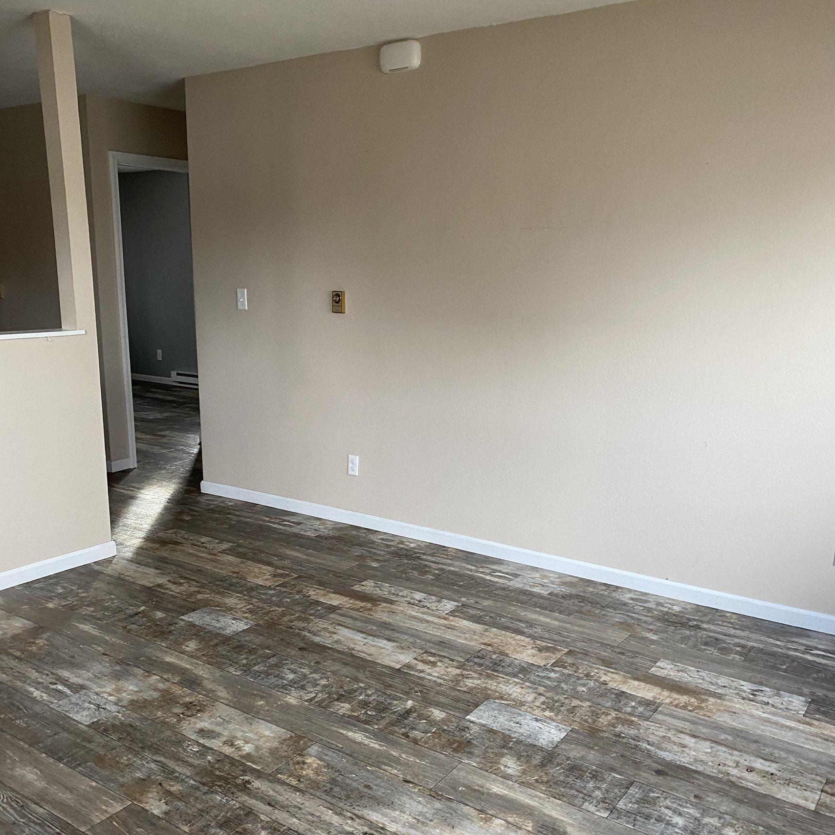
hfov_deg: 52.5
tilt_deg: -11.3
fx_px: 846
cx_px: 421
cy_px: 452
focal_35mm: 31
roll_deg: +1.4
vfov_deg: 52.5
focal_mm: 4.25
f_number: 1.8
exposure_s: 1/73
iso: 125
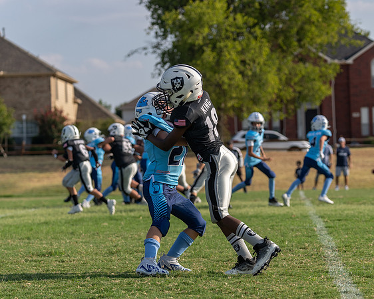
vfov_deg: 10.8
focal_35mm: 143
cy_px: 193
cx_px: 202
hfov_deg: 13.4
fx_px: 1588
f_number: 3.5
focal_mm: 92
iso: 100
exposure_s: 1/1600
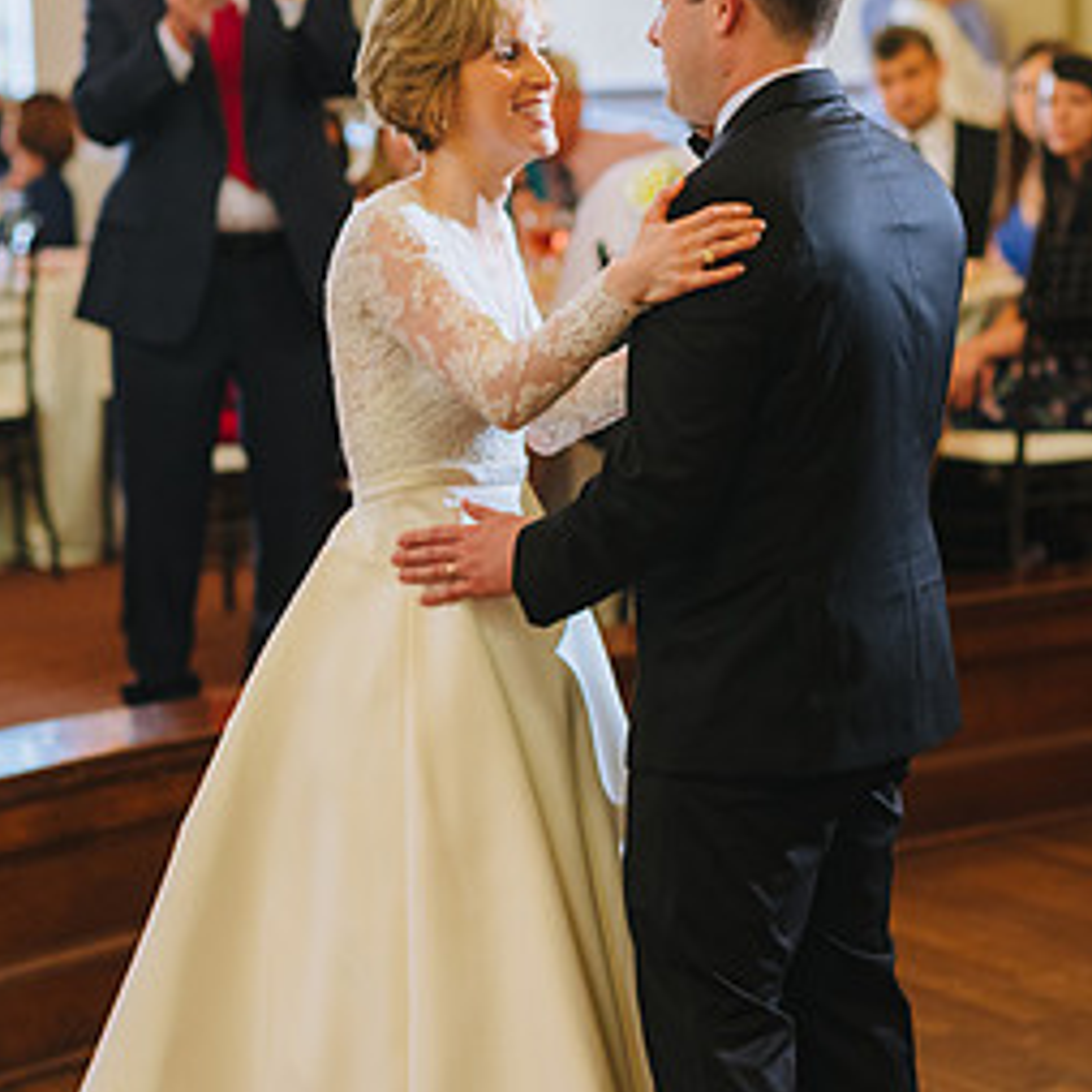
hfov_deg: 13.6
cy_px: 580
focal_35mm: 128
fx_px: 4568
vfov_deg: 13.6
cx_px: 567
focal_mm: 85
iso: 1000
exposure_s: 1/160
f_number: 2.8
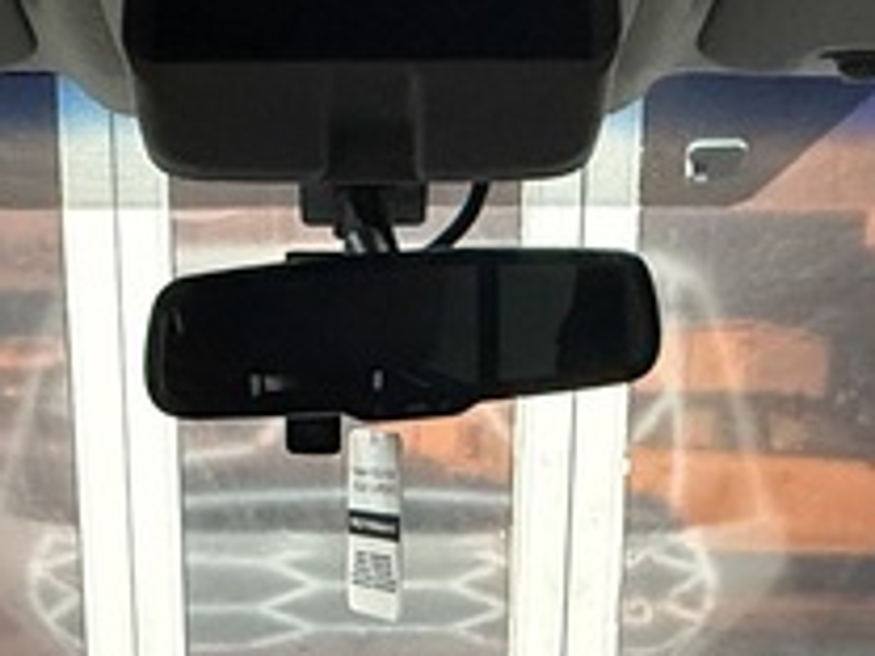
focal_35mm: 69
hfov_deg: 28.1
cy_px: 988
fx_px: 1744
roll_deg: +0.0
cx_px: 353
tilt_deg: -20.1
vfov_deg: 18.8
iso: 800
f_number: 2.2
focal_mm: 2.22
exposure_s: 1/60
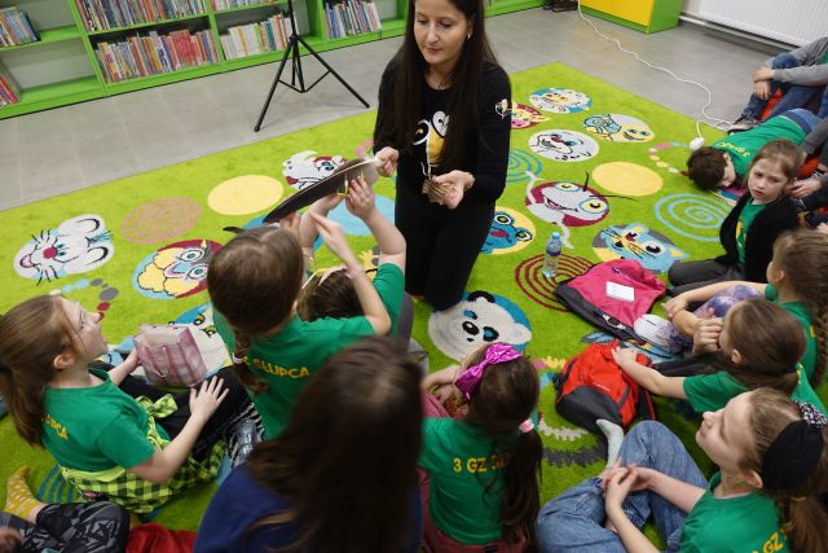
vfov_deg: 53.2
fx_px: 552
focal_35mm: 24
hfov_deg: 73.7
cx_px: 414
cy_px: 276
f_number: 2.8
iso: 250
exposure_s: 1/30
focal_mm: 8.8
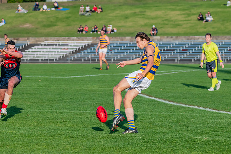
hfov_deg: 10.3
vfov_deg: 6.9
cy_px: 77
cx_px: 135
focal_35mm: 199
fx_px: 1277
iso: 800
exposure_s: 1/1600
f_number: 7.1
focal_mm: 170
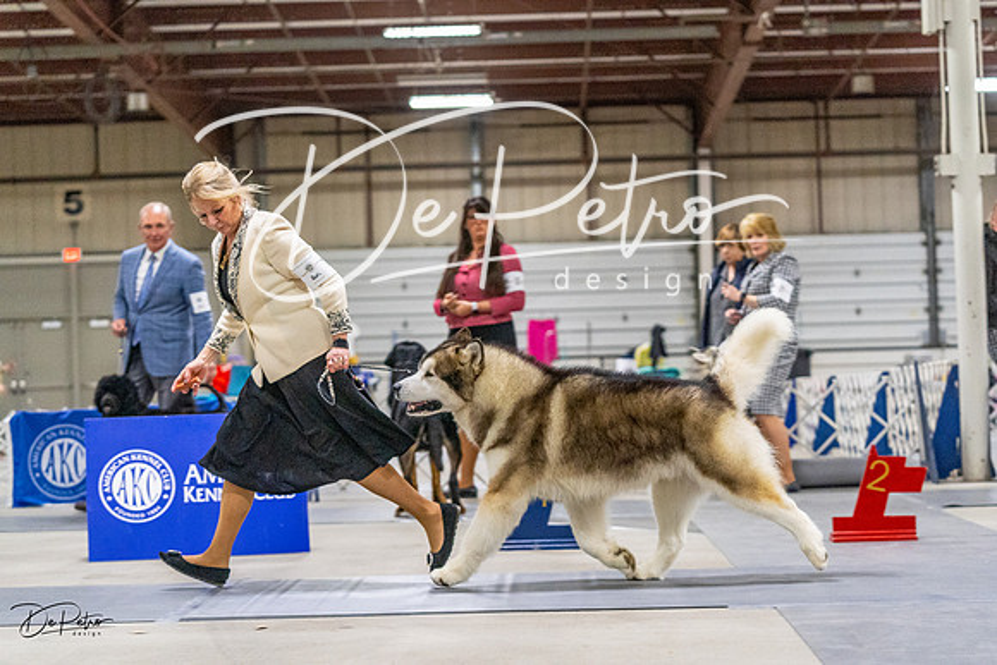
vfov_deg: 18.4
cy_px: 332
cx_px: 498
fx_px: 2050
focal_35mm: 74
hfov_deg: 27.3
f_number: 3.2
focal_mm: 74
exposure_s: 1/320
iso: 6400
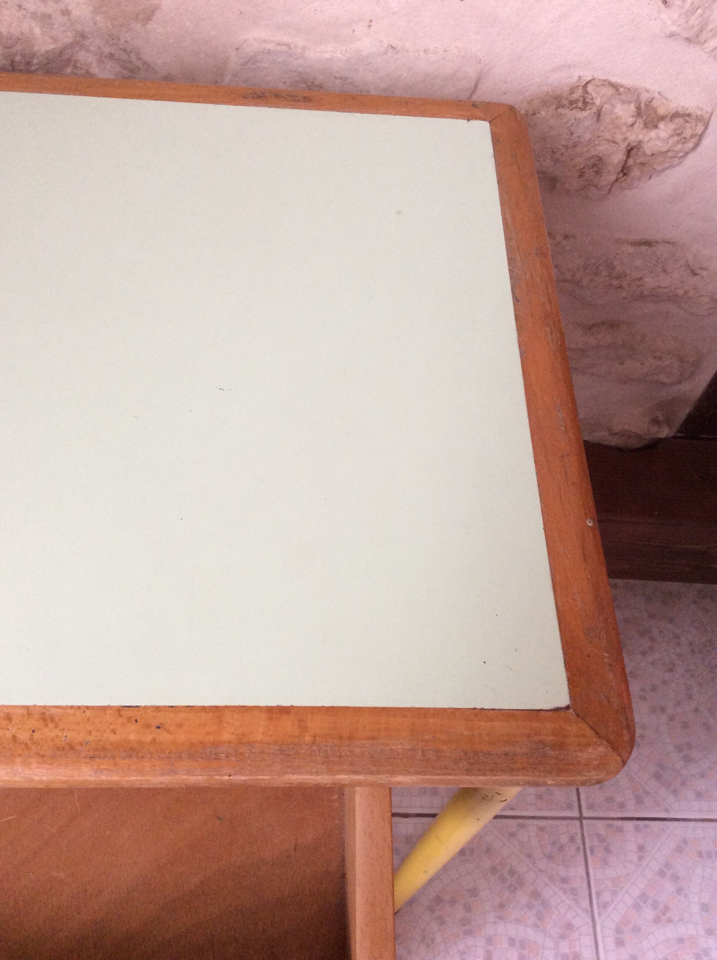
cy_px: 480
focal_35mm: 32
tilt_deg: -59.4
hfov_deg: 44.1
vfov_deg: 56.9
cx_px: 358
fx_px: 886
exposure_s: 1/25
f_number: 2.4
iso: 125
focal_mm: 3.3
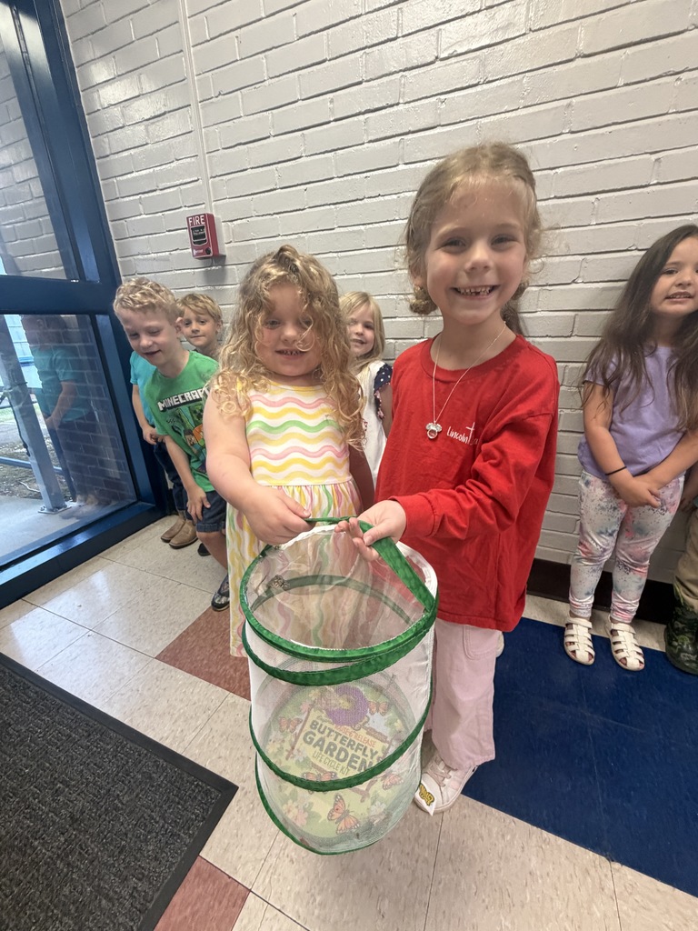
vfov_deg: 102.1
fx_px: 376
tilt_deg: -22.1
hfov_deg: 85.7
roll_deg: +0.5
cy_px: 466
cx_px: 349
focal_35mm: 14
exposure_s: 1/60
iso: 320
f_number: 2.2
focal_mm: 2.22
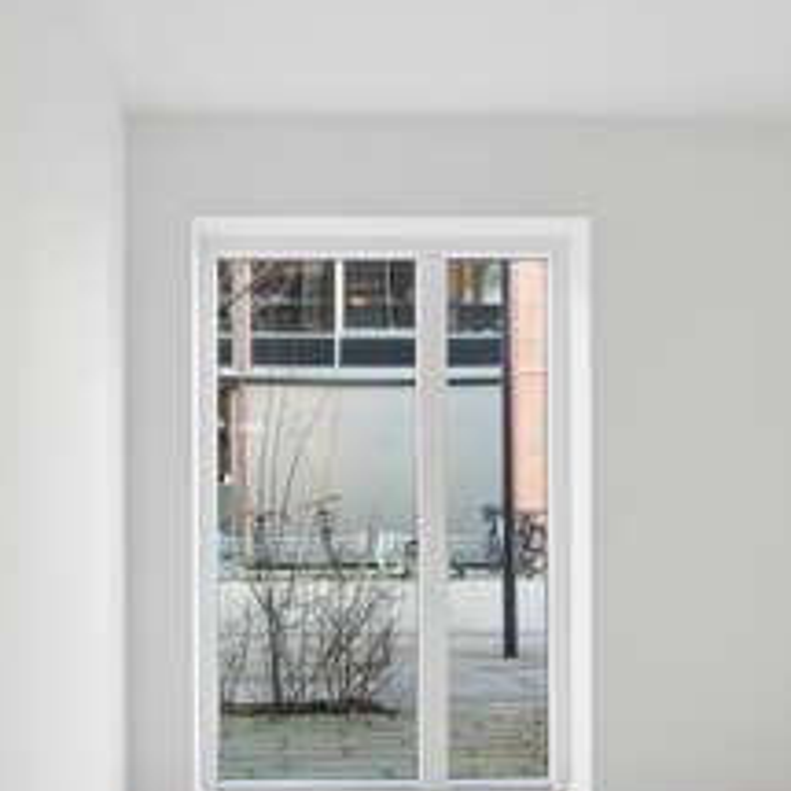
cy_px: 412
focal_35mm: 48
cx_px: 495
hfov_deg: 34.9
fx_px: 1252
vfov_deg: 35.1
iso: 200
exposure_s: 1/5
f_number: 8
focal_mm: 19.5
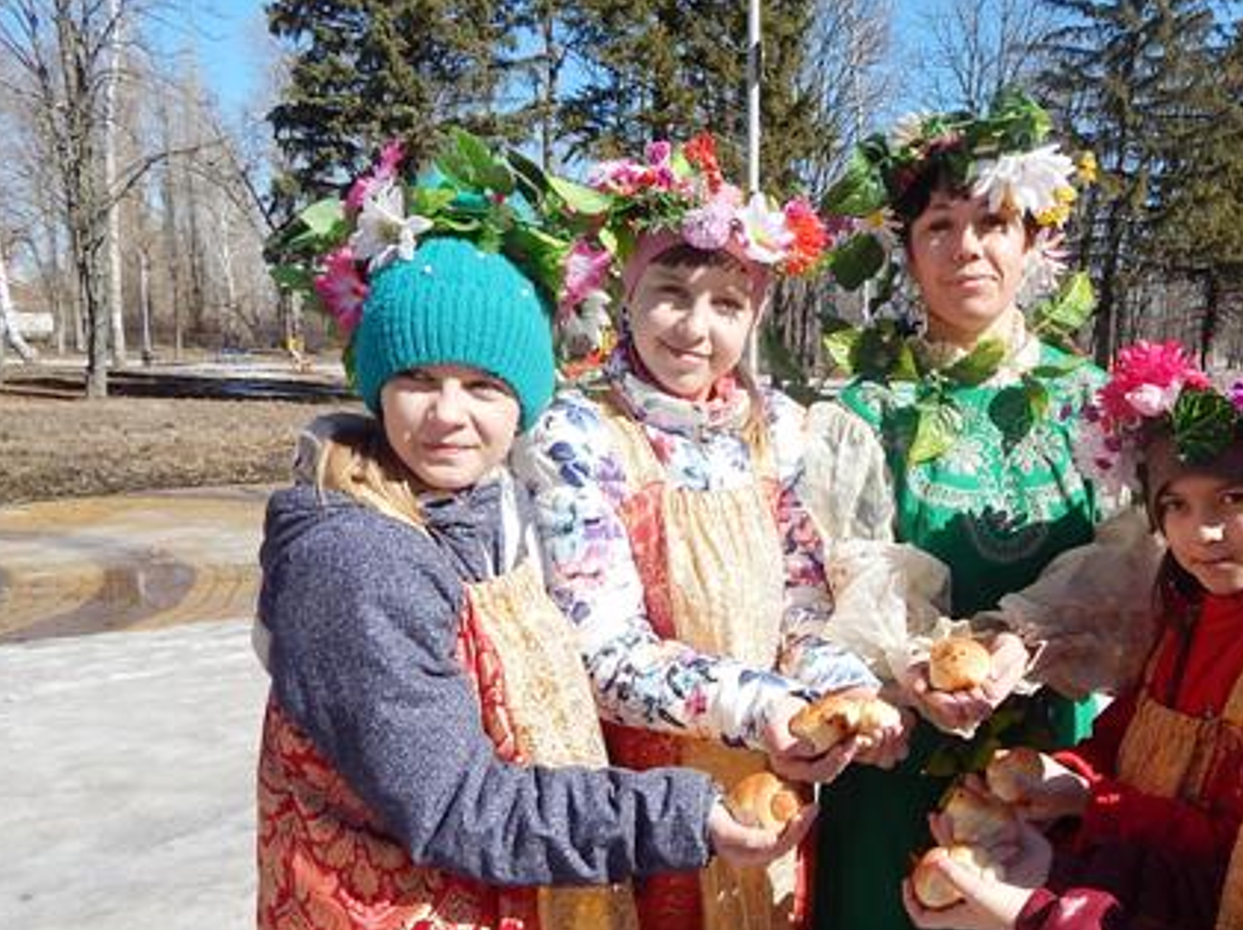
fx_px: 1256
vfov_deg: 40.3
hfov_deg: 51.1
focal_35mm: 35
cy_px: 585
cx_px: 883
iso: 125
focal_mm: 4
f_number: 3
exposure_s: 1/1000
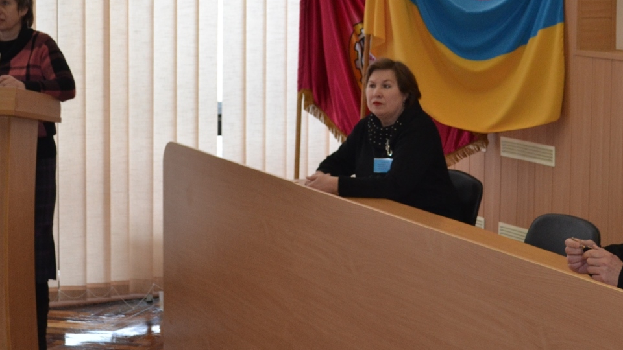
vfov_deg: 12.7
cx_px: 367
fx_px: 1569
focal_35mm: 95
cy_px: 77
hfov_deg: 22.4
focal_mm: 36
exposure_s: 1/60
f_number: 5
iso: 900
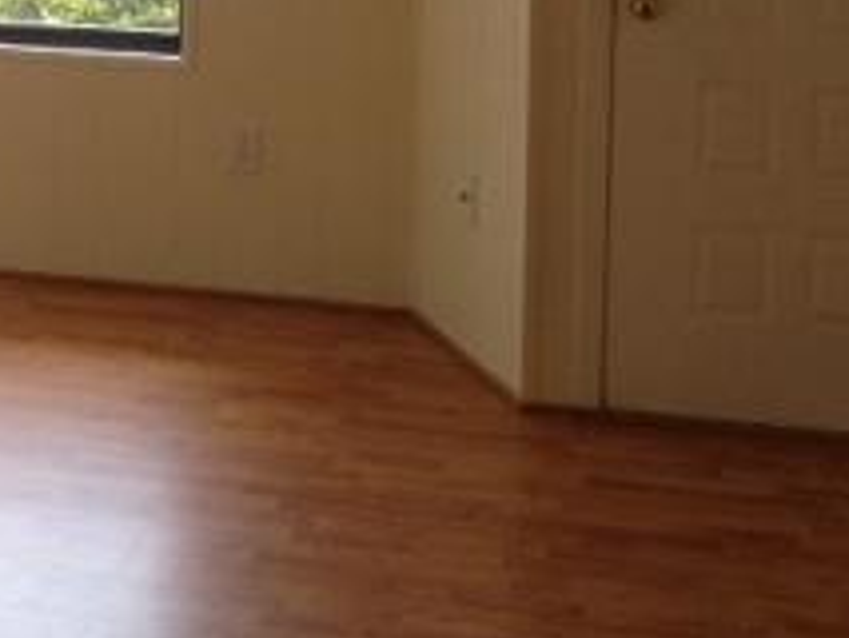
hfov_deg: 18.1
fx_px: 2577
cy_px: -175
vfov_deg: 13.6
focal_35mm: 105
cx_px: -44
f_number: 2.4
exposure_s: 1/227
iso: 100
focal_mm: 4.28
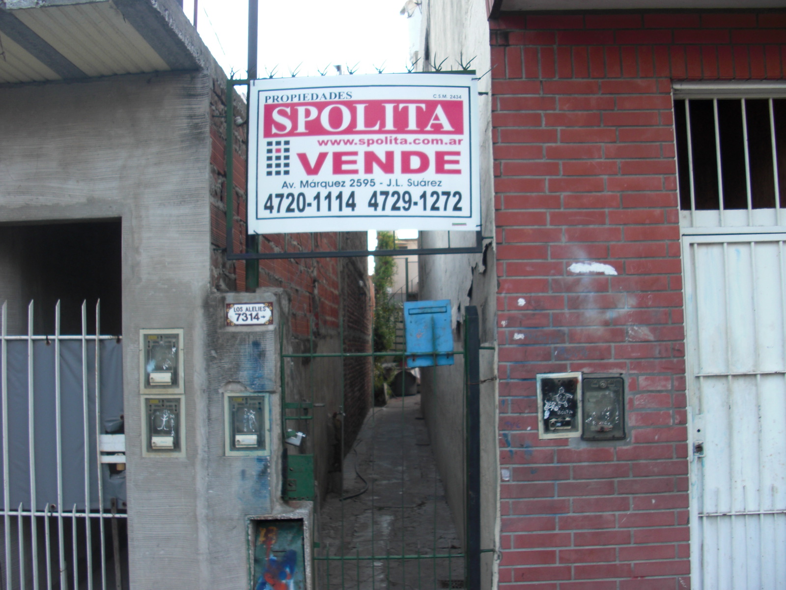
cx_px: 393
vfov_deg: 39.7
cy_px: 295
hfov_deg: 51.4
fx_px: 817
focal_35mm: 36
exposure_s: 1/80
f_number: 2.8
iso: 50
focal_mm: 6.3
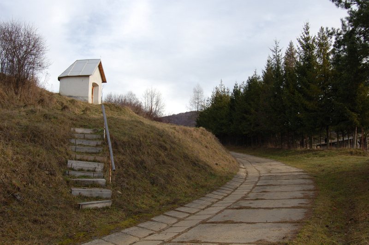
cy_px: 122
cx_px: 184
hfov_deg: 49.6
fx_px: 399
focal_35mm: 39
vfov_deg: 34.2
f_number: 10
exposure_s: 1/250
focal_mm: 26
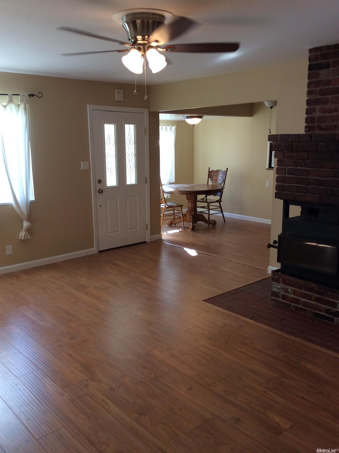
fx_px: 419
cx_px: 170
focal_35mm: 32
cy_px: 226
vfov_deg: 56.9
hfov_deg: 44.1
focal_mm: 3.3
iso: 50
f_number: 2.4
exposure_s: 1/50
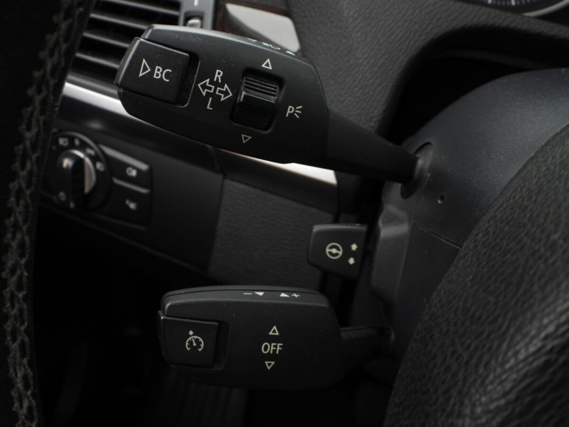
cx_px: 284
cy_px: 214
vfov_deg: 35.1
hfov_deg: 45.8
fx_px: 674
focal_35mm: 41
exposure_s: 1/80
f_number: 3.2
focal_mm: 7.4
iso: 100
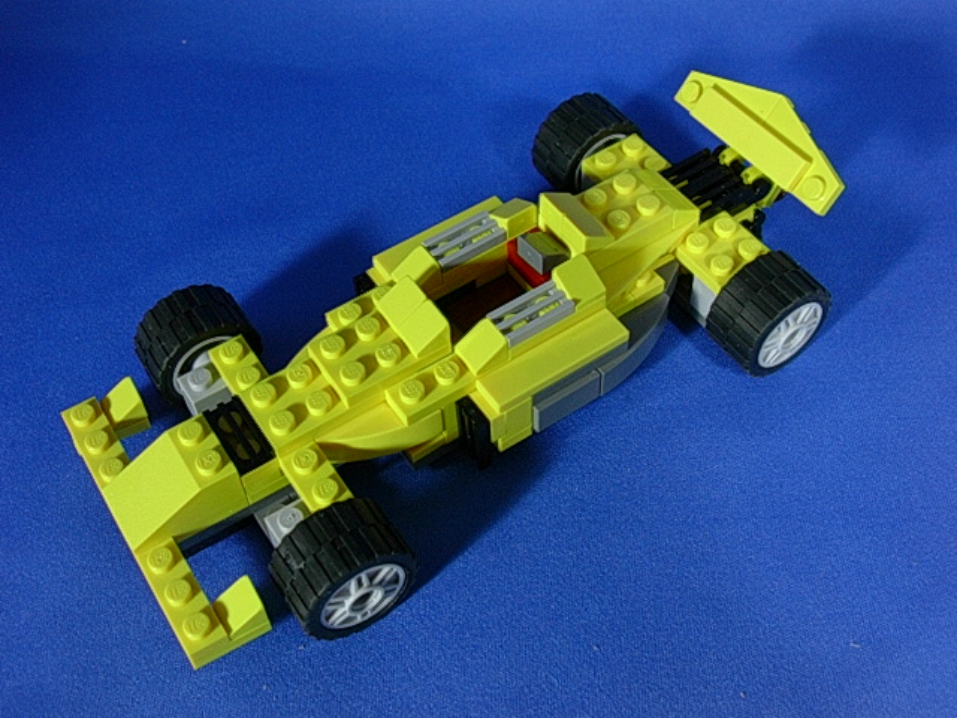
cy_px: 359
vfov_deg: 35.1
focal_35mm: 41
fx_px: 1133
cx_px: 478
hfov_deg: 45.8
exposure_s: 1/9.5
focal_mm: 6.2
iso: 70
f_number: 2.8
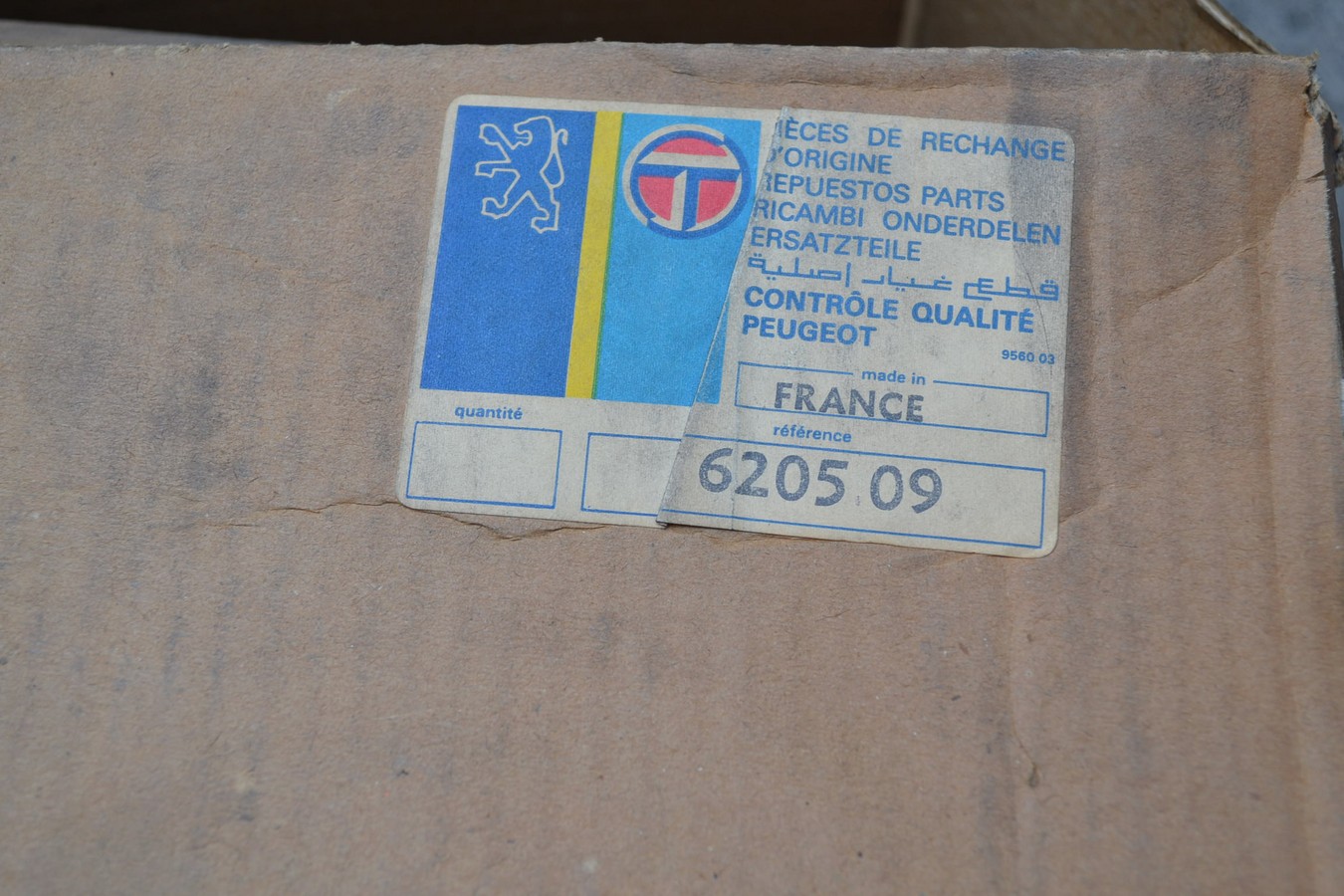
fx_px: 1960
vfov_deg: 25.8
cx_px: 672
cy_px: 448
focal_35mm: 52
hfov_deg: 37.9
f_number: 5.6
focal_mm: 35
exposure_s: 1/125
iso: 160
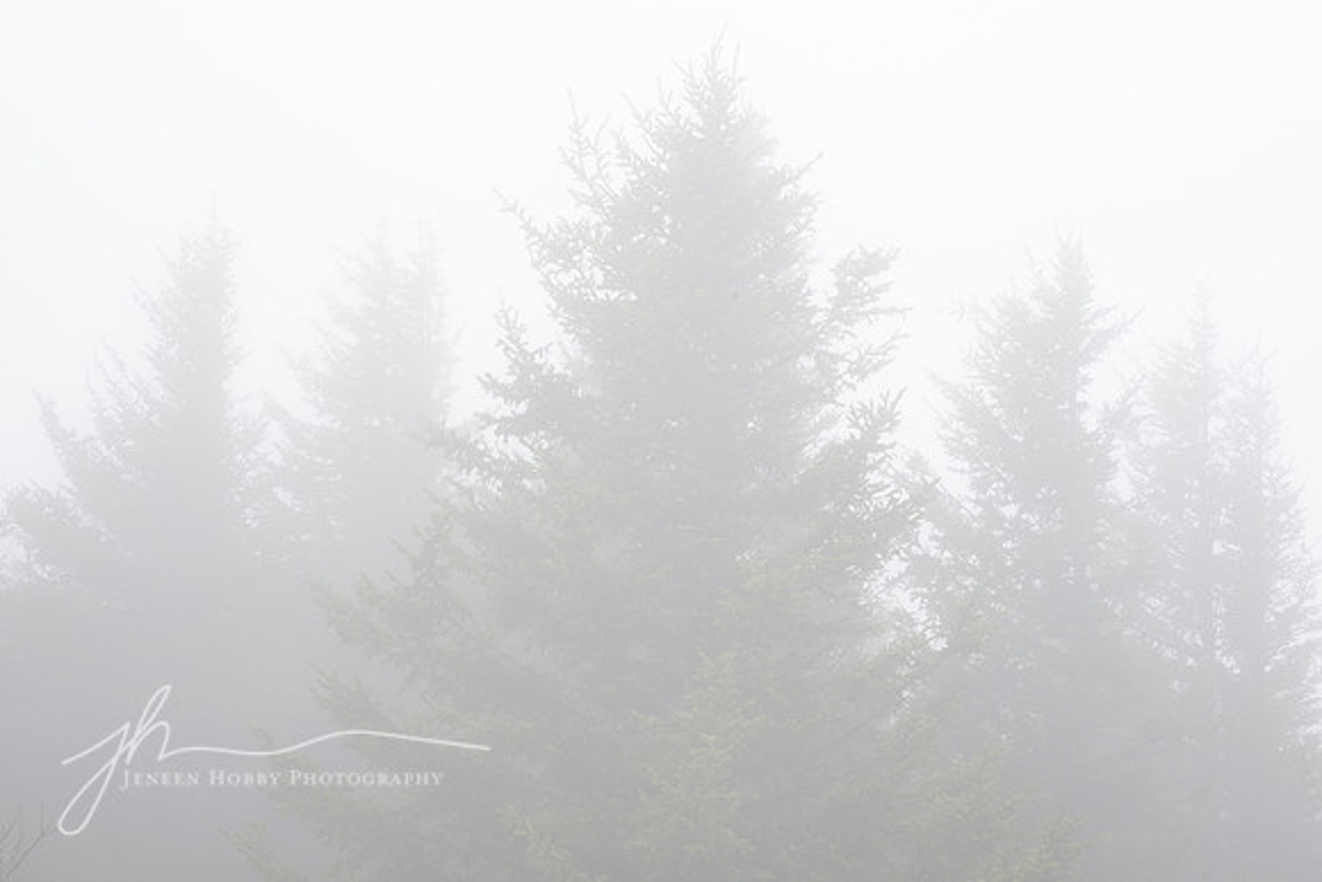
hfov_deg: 20.0
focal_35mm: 102
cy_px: 441
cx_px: 661
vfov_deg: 13.4
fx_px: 3746
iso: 31
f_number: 16
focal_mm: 85
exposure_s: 1
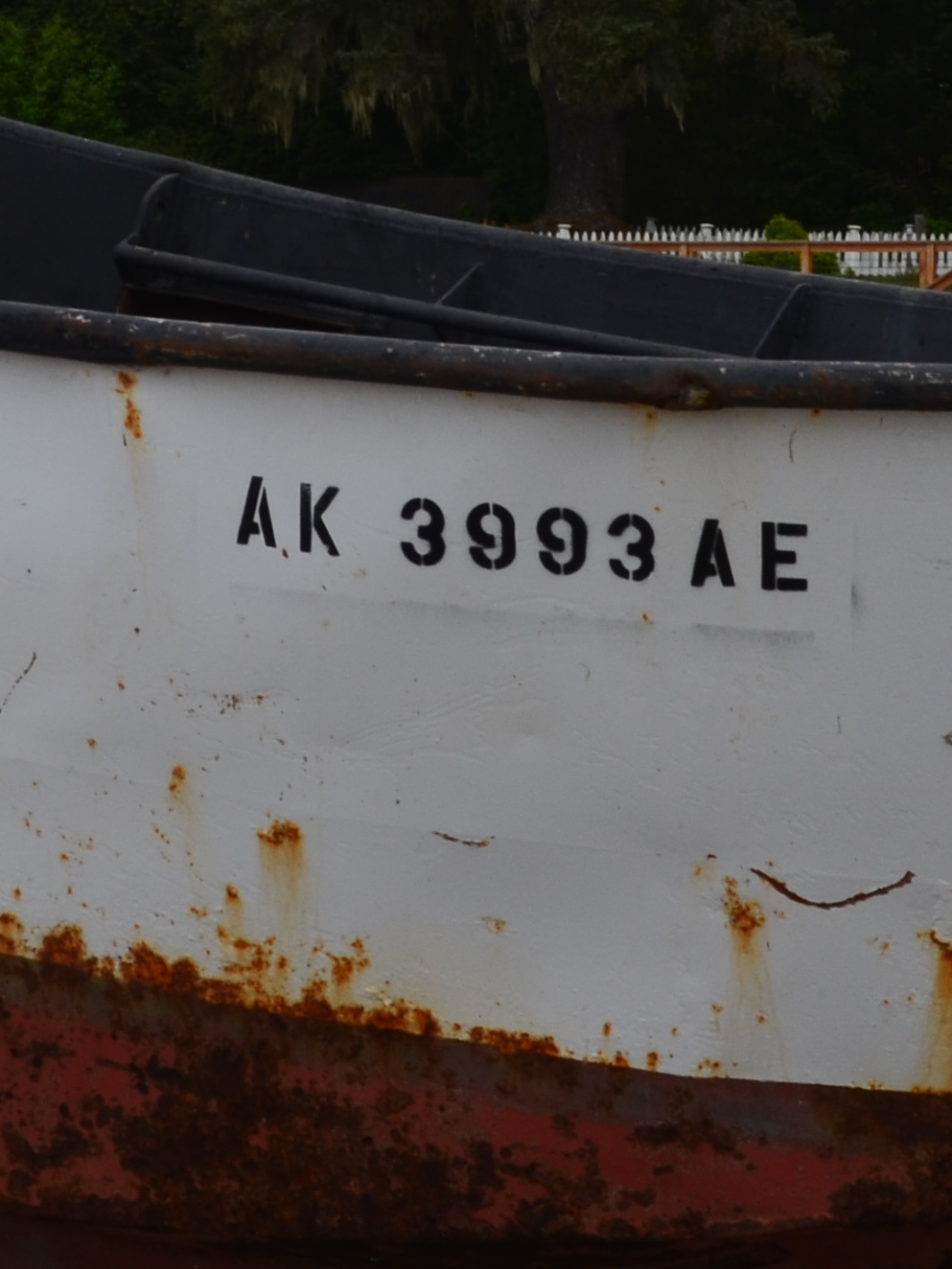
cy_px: 205
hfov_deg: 9.9
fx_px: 5500
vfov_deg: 13.1
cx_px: 521
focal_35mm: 150
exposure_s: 1/125
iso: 180
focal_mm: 28
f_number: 11
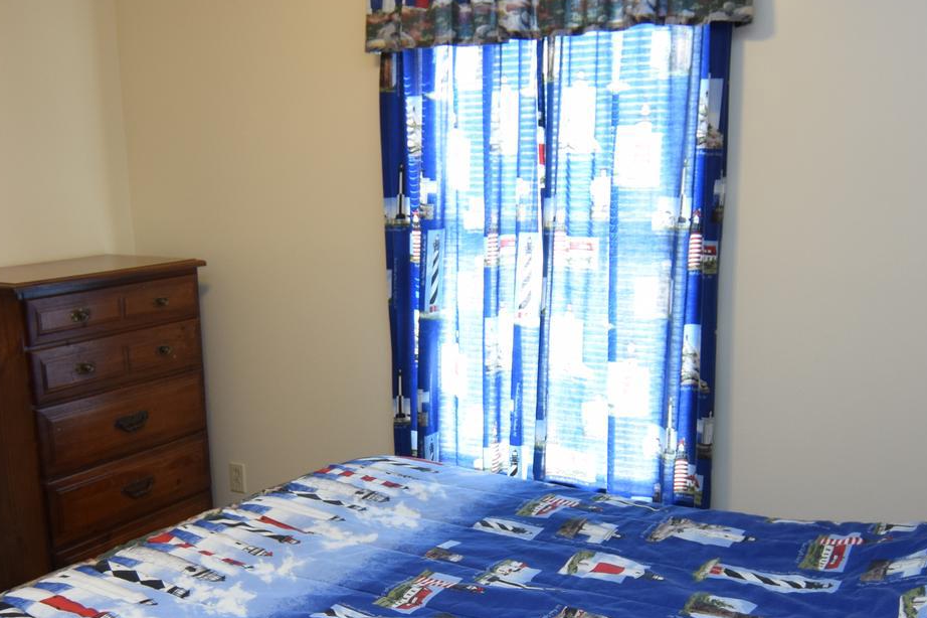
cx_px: 410
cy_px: 470
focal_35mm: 40
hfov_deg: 48.4
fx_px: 1030
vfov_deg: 32.7
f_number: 4
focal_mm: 12
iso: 400
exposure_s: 1/60
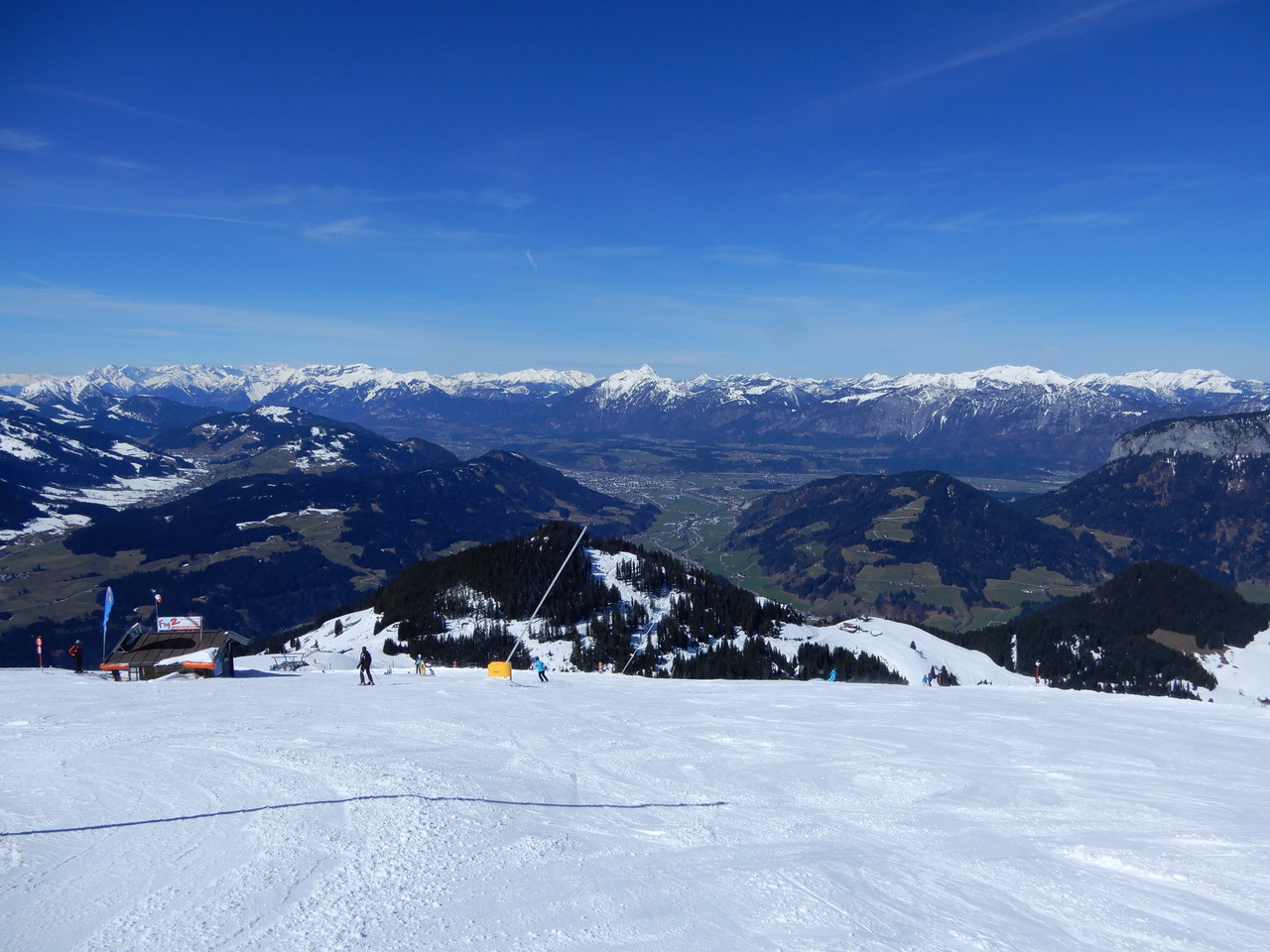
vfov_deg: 56.8
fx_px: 881
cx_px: 635
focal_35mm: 24
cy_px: 476
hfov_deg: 71.6
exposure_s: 1/1600
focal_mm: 4.3
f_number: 4.5
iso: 80
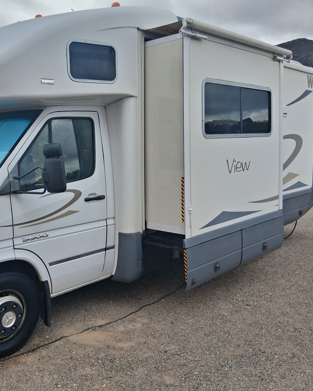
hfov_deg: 42.2
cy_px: 195
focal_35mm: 34
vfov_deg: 52.8
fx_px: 394
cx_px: 82
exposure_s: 1/428
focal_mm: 3.98
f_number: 1.8
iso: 25
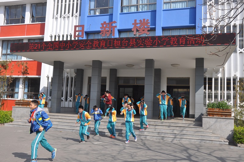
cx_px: 122
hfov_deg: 57.3
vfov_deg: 39.9
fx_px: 223
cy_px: 81
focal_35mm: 33
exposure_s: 1/500
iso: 400
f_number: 11
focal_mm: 22
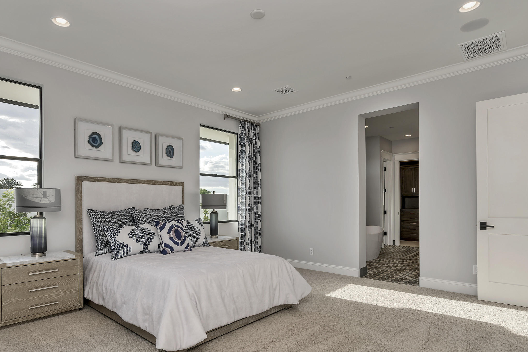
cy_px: 204
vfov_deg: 59.2
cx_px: 236
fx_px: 308
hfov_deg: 80.9
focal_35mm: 21
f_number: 8
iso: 100
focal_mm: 16
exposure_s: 1/60
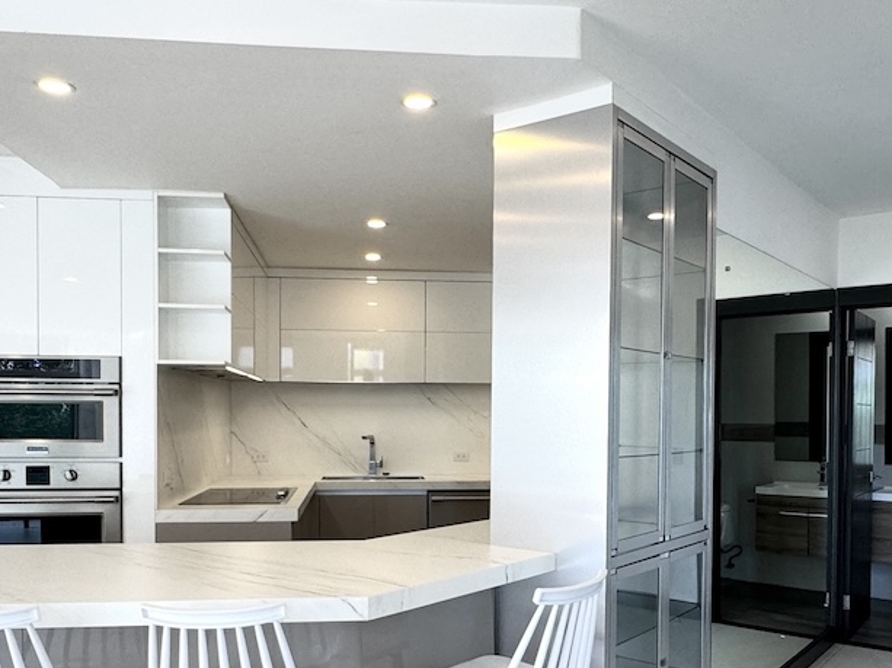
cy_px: 435
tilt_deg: -1.6
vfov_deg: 43.6
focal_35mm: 32
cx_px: 450
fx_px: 824
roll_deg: +0.3
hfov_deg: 56.8
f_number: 2.2
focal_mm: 2.22
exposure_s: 1/120
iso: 125
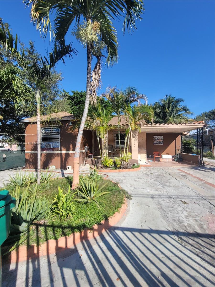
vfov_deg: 106.2
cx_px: 108
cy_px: 144
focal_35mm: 13
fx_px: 108
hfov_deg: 89.9
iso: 64
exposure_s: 1/1445
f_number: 2.2
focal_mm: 2.2
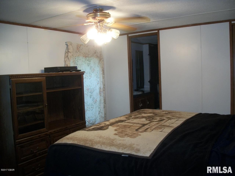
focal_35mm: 32
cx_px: 118
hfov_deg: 56.8
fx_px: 217
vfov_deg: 44.2
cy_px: 88
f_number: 2.9
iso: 160
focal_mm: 5.7
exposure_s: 1/30
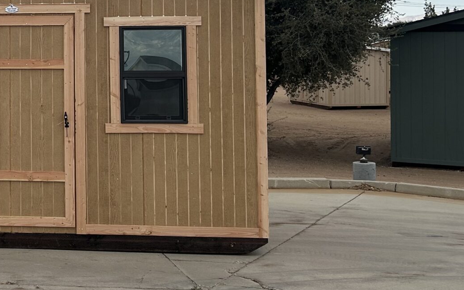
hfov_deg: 27.9
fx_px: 860
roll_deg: +2.2
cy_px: 36
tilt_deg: -0.9
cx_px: -32
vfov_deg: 18.8
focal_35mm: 68
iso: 50
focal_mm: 5.7
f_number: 1.5
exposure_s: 1/3571
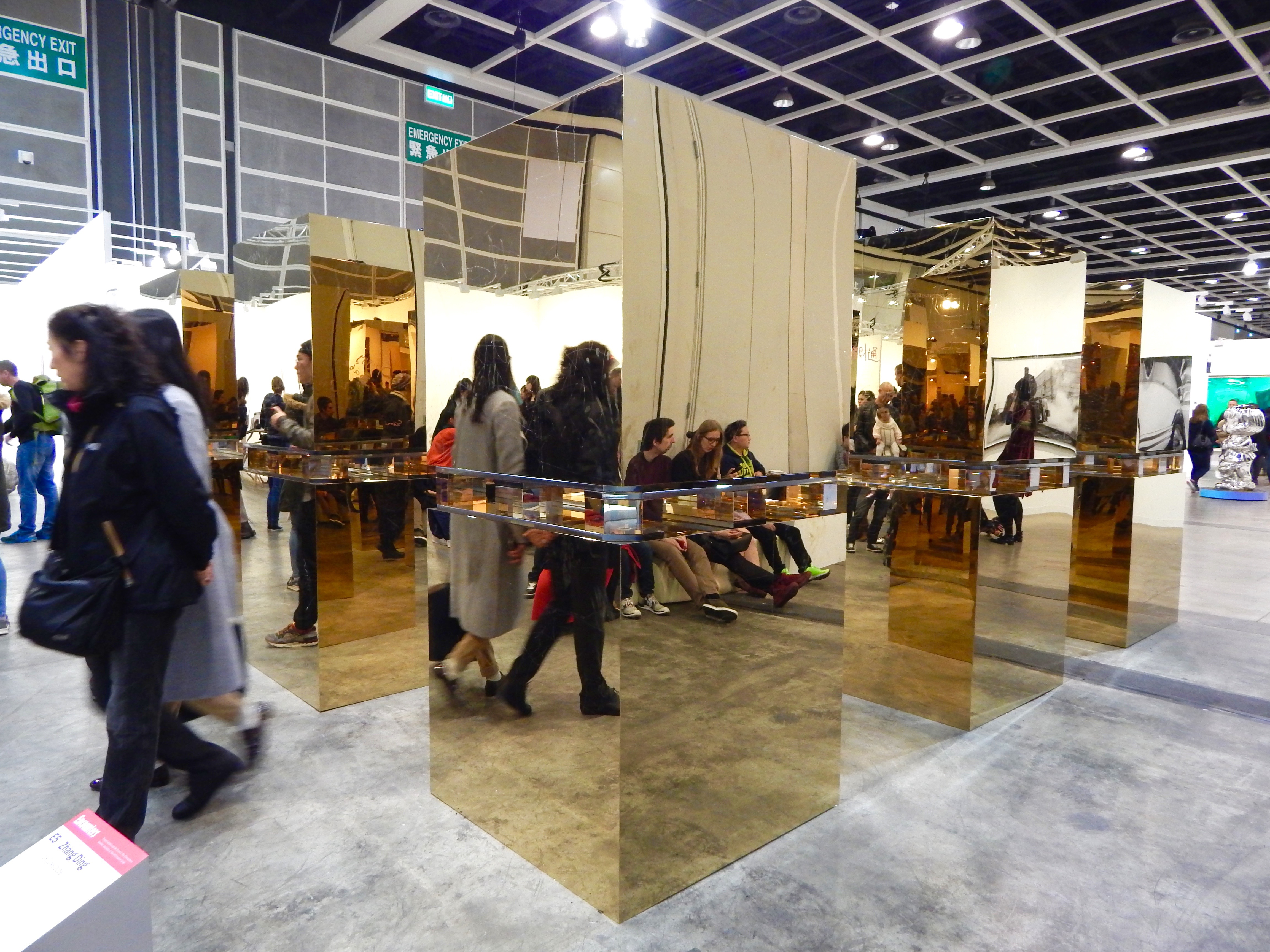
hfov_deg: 76.4
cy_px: 476
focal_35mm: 22
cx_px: 635
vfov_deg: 61.1
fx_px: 807
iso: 320
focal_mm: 4
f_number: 3
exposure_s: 1/30
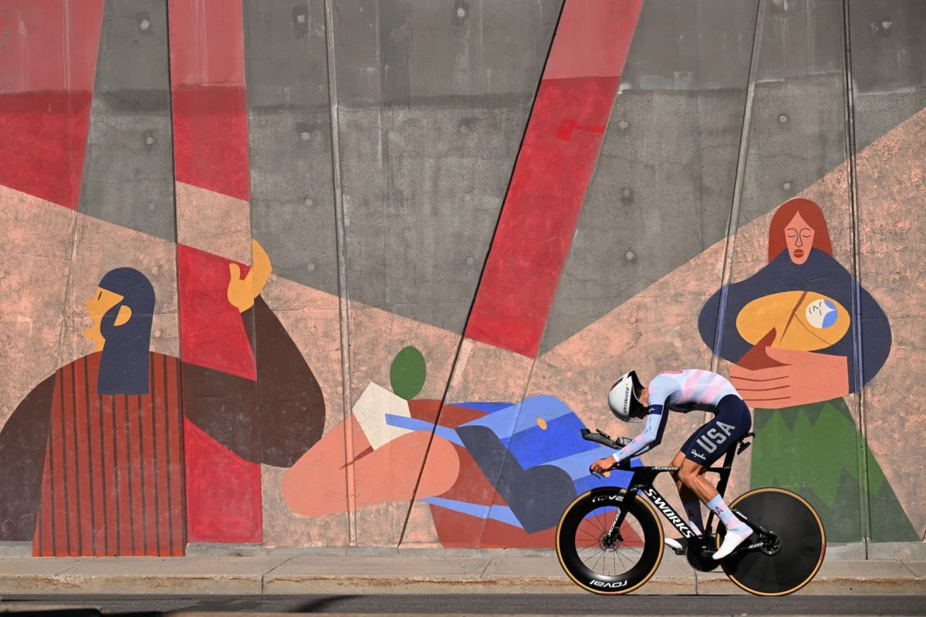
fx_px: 2675
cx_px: 463
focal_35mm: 104
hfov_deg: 19.6
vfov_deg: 13.2
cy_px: 308
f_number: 4.5
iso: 250
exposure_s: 1/4000
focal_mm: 104
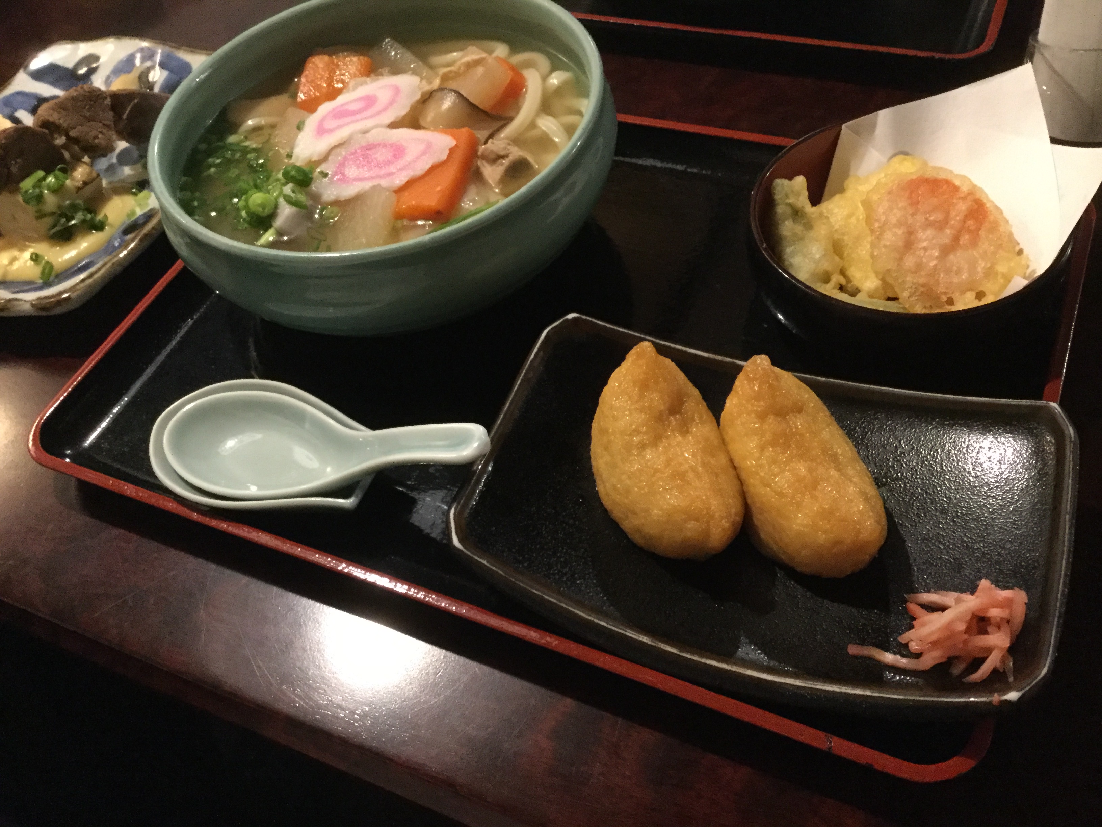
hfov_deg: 58.4
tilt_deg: -52.1
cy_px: 414
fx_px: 987
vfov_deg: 45.4
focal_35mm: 31
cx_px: 551
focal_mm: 3.3
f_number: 2.4
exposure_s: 1/15
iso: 320
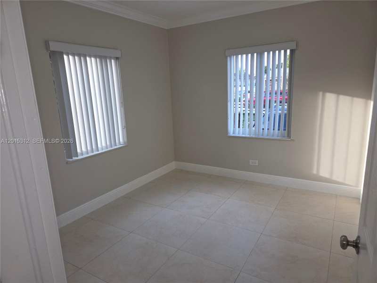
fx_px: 250
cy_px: 142
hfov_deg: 73.9
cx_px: 188
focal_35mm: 23
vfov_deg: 58.9
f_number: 1.8
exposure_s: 1/60
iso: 32
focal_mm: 5.4
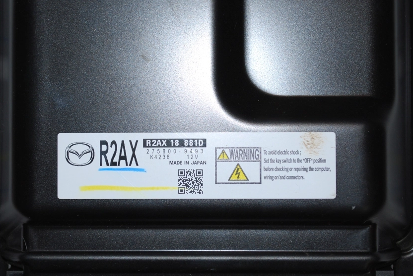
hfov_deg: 25.3
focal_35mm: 80
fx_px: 919
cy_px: 150
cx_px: 184
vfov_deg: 17.1
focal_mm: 44
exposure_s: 1/60
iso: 200
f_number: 5.3
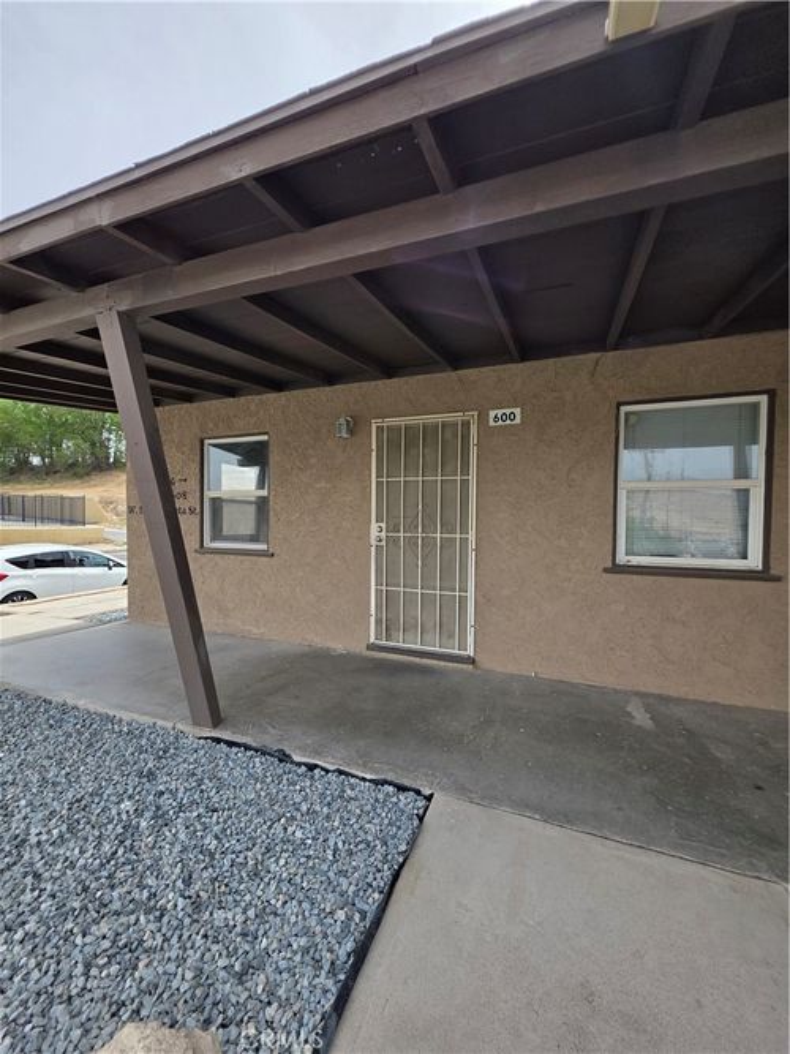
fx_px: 396
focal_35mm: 13
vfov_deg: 106.2
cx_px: 395
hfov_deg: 89.9
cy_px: 527
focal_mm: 2.2
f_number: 1.9
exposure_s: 1/2000
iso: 50
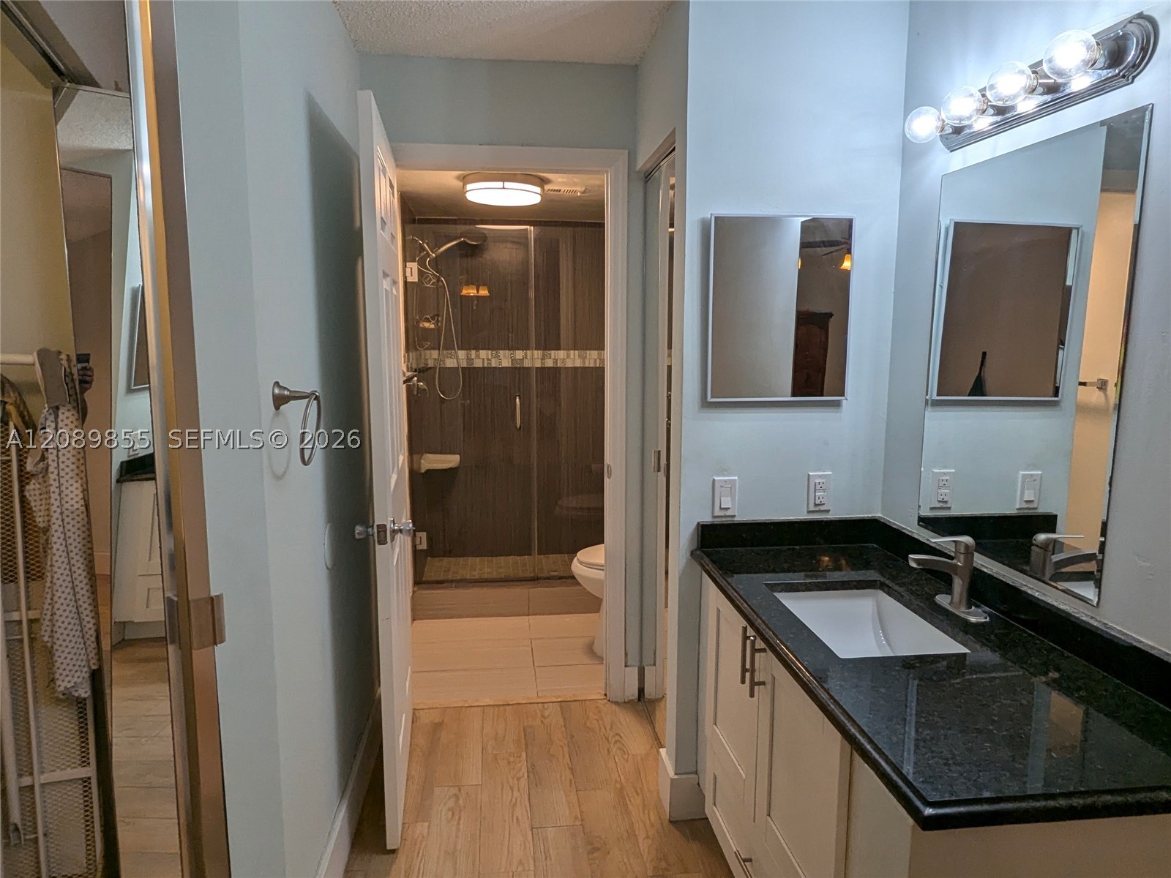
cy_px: 439
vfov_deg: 78.1
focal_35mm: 16
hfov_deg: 94.5
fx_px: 541
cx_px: 586
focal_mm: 2.22
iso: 58
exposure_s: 1/120
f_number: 2.2
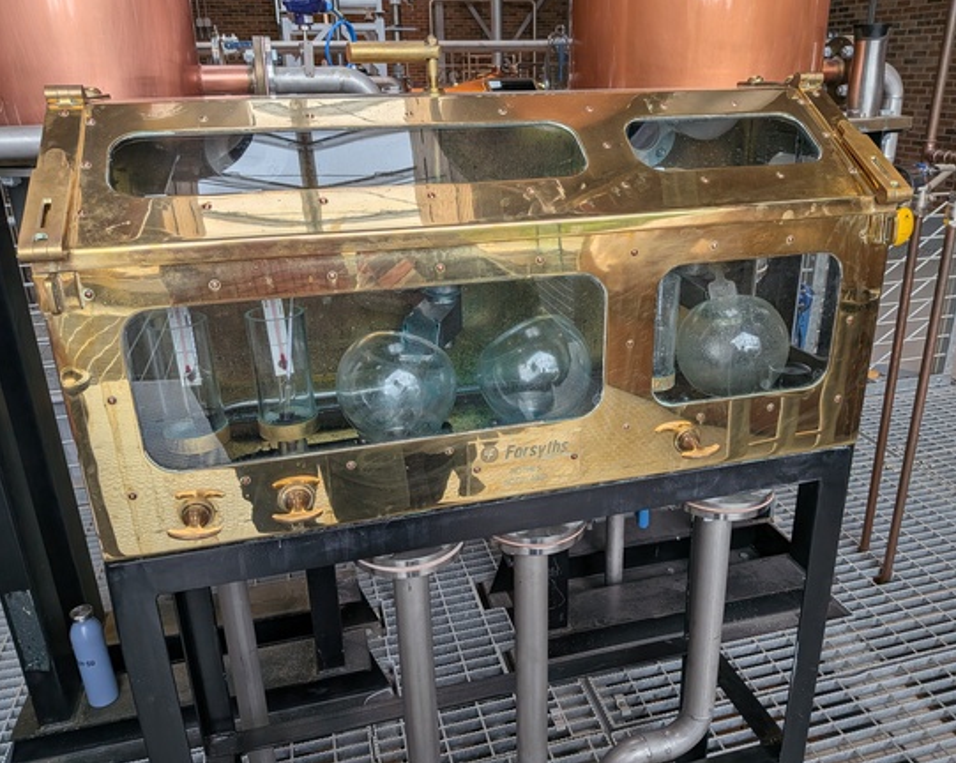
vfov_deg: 54.9
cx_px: 498
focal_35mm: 26
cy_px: 376
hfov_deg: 66.0
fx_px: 735
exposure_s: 1/1170
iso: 26
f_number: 1.7
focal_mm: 4.53
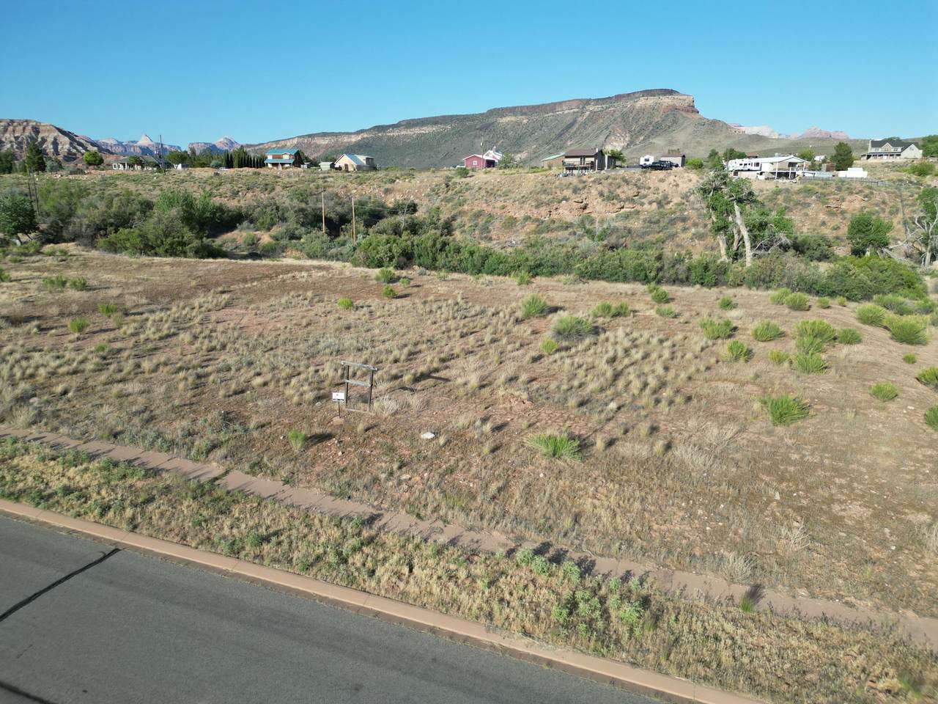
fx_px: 650
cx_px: 469
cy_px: 352
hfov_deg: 71.6
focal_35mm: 24
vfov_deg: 56.8
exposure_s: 1/2000
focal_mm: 6.72
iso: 100
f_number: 1.7
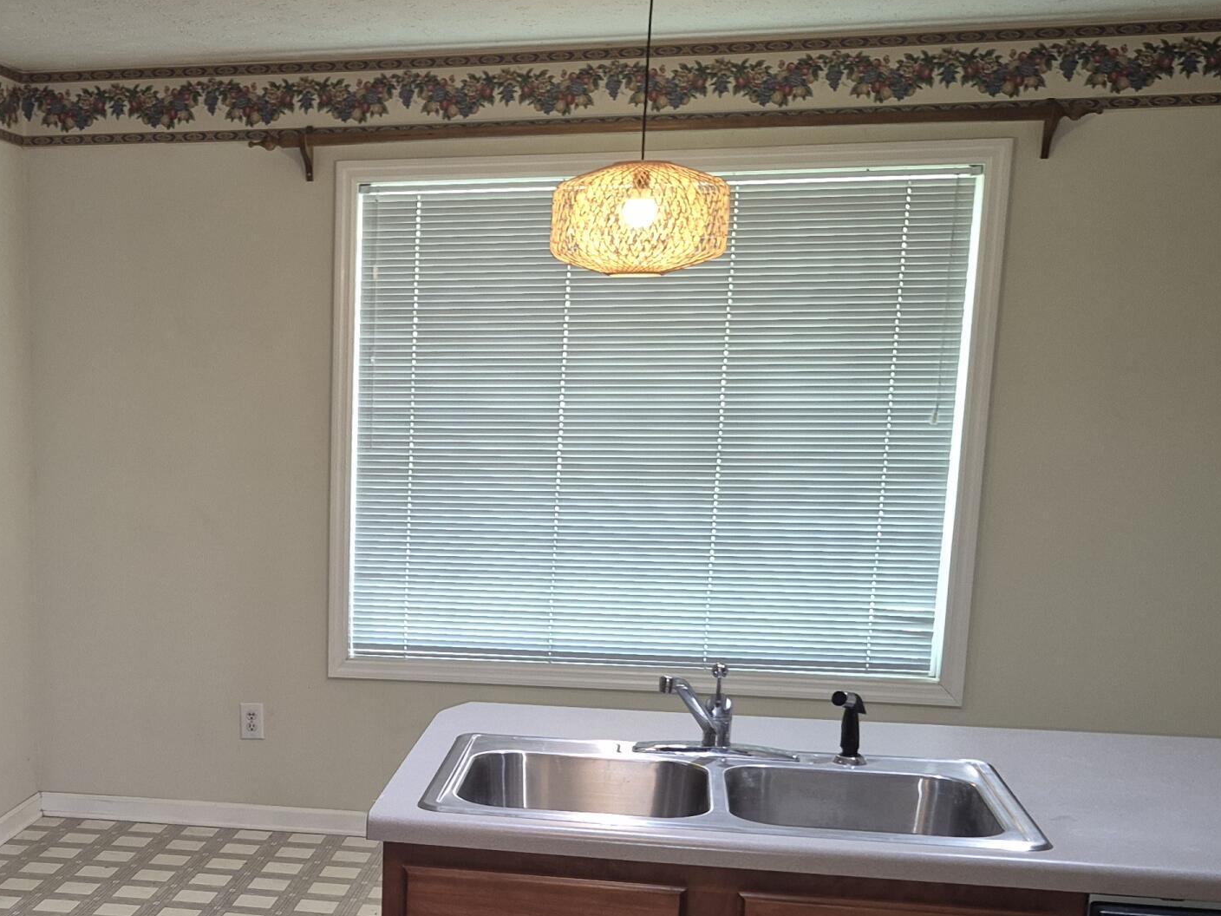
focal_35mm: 49
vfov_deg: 29.1
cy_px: 717
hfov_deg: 37.4
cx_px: 227
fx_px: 1728
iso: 100
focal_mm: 5.4
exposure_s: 1/24
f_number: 1.8
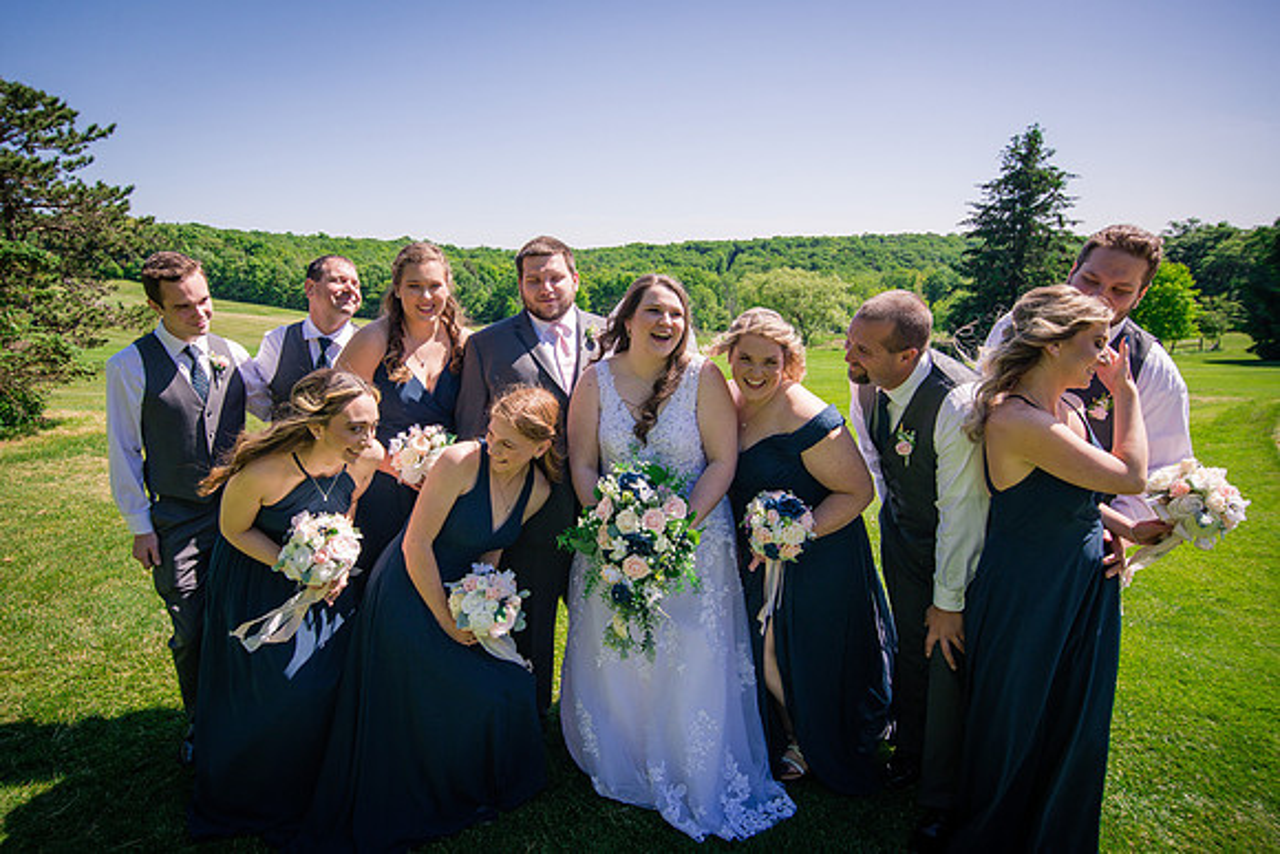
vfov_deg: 59.0
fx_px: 754
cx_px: 601
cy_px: 401
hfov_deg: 80.5
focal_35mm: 21
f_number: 9
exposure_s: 1/640
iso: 250
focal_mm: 20
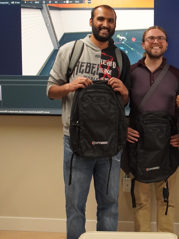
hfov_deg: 23.8
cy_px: 104
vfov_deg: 32.7
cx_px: 180
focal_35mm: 59
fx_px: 406
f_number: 4
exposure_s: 1/160
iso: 3200
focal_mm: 23
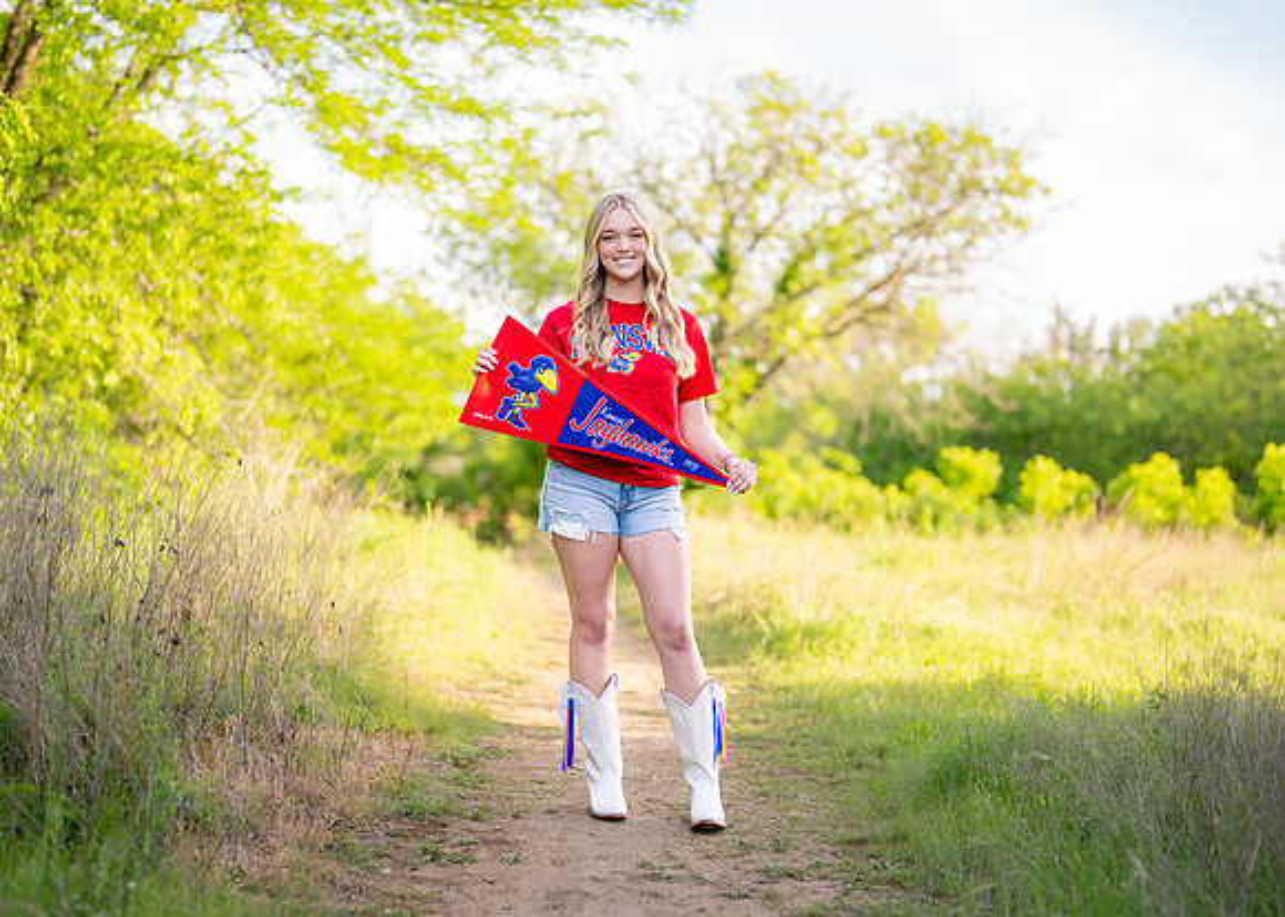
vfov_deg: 24.5
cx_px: 630
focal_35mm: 58
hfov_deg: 33.8
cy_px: 476
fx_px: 2113
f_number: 1.2
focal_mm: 50
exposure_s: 1/1250
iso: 160
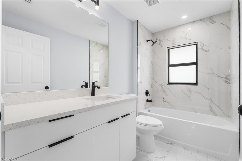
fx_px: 111
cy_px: 80
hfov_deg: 95.0
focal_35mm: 16
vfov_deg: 72.0
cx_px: 121
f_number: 9
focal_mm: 16.5
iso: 1000
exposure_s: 1/20
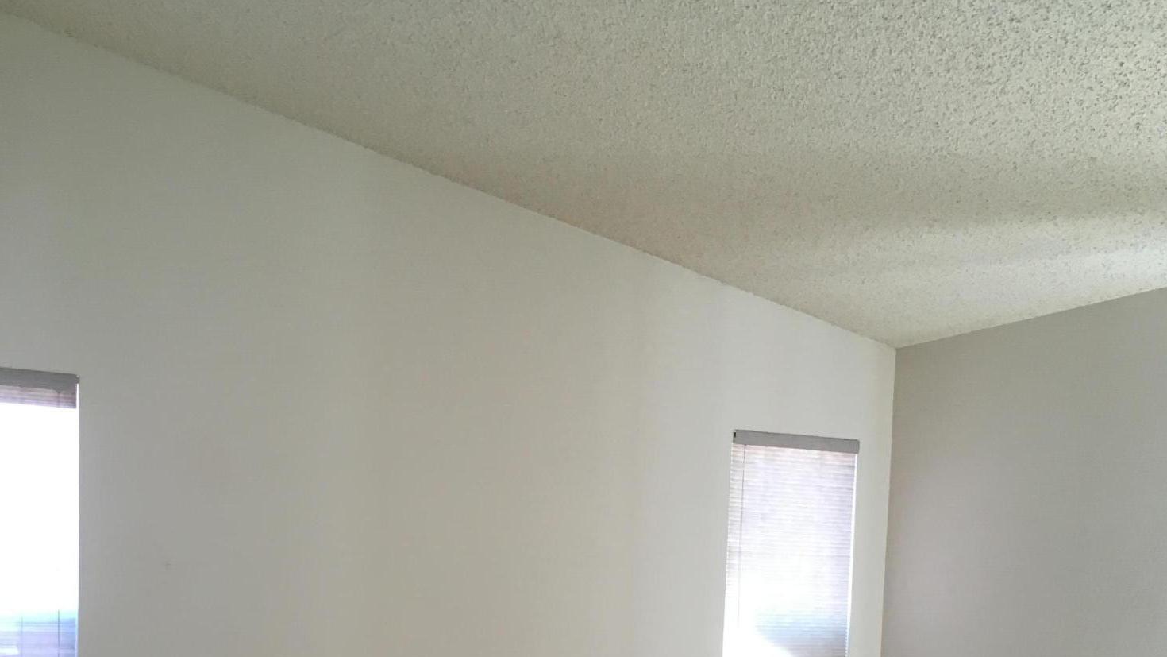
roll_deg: -1.5
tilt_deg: -3.6
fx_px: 1331
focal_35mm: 43
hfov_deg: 47.4
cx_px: 595
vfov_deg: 26.2
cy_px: 667
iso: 32
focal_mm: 4.15
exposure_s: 1/30
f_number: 2.2
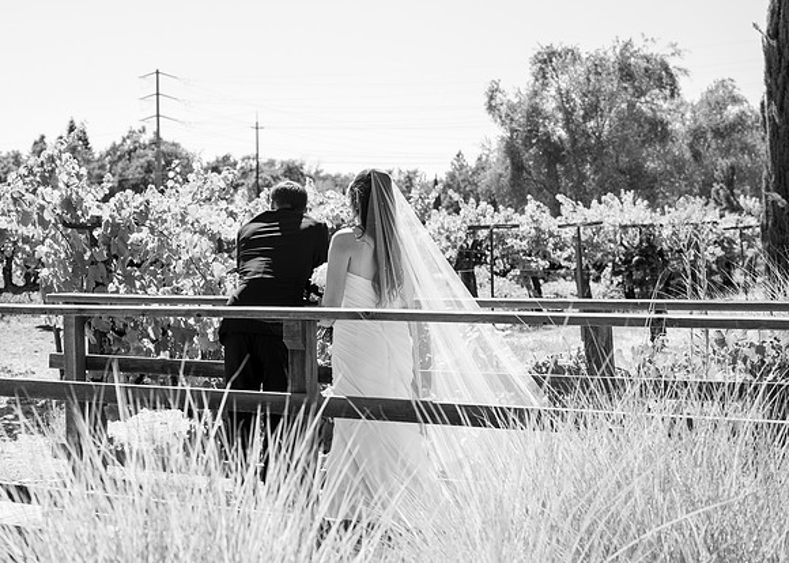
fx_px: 1332
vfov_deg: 23.9
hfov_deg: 32.9
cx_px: 308
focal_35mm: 59
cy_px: 261
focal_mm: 49
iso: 200
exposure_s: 1/500
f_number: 4
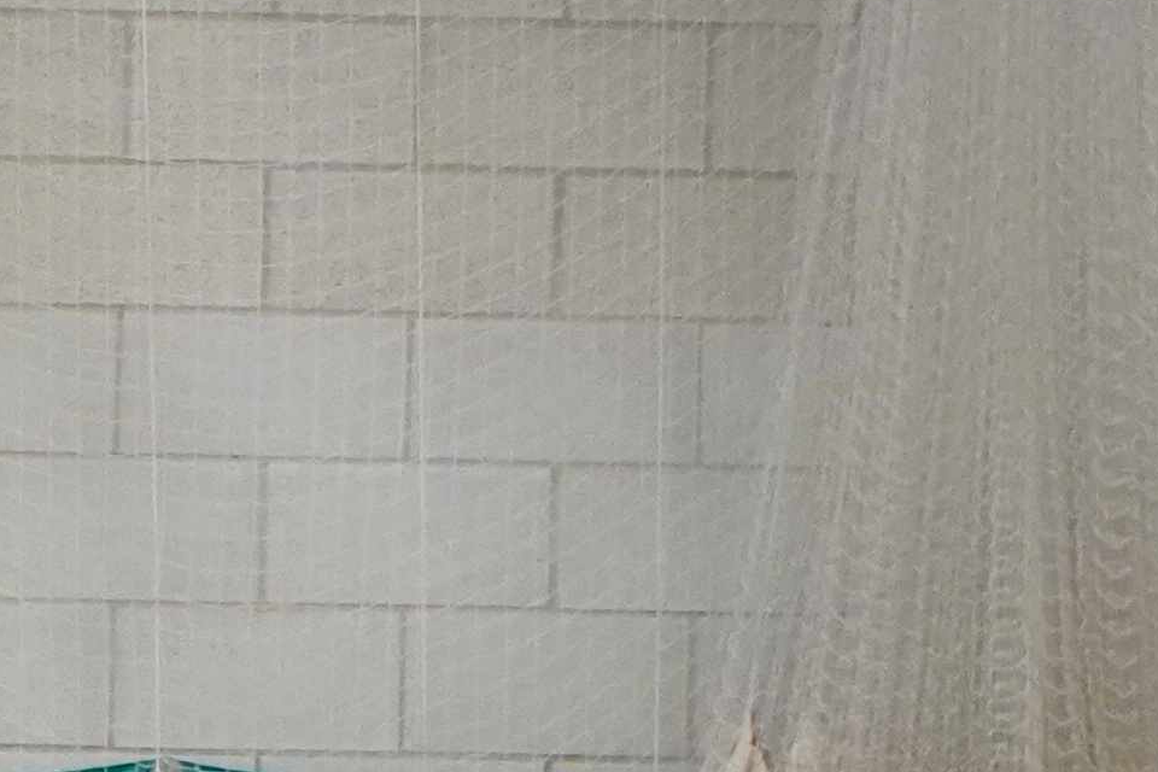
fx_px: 26632
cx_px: -814
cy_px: 1391
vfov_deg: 1.7
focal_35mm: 828
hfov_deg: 2.5
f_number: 5.6
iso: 8000
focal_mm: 135
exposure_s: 1/250
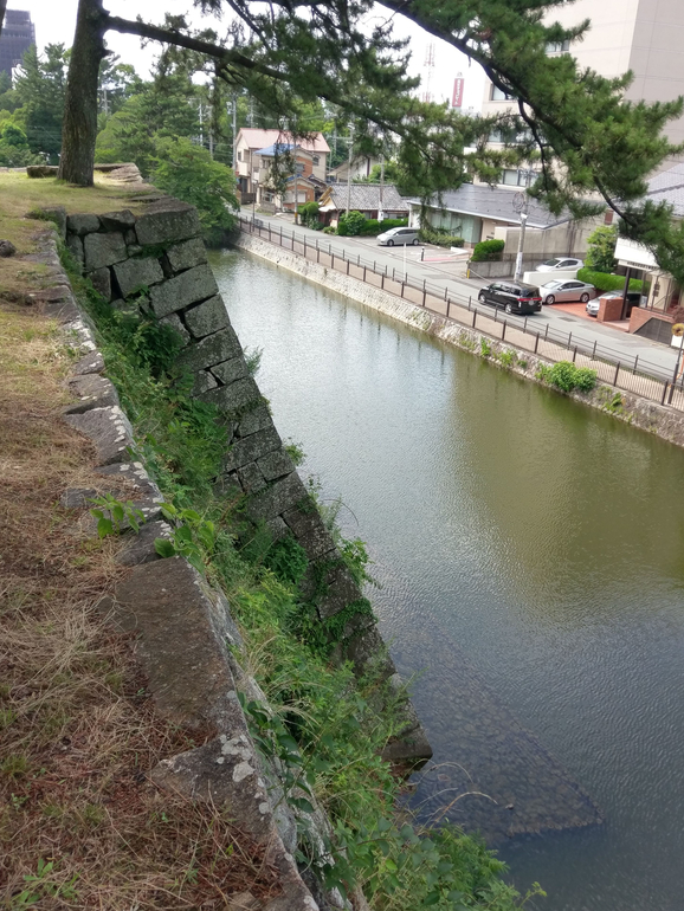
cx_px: 335
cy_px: 457
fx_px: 711
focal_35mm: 27
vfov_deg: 65.3
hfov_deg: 51.4
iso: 100
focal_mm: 4.58
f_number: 1.8
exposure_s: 1/733
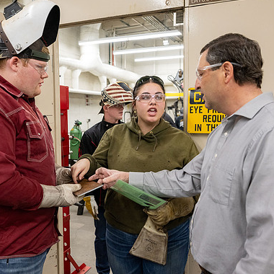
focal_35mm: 35
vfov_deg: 47.2
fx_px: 313
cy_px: 135
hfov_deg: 47.1
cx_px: 115
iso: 1600
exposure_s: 1/200
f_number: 4
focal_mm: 27
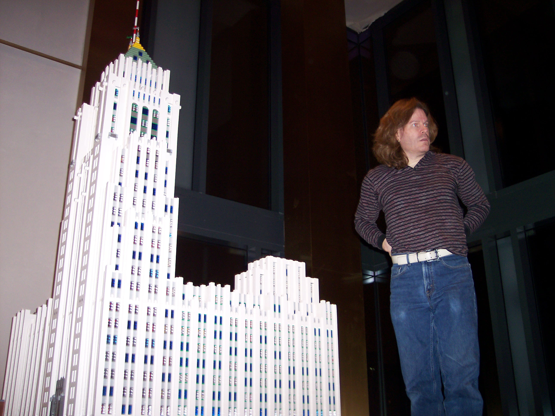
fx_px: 609
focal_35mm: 38
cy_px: 208
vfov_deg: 37.7
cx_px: 278
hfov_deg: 49.0
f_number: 2.8
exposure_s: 1/30
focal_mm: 8
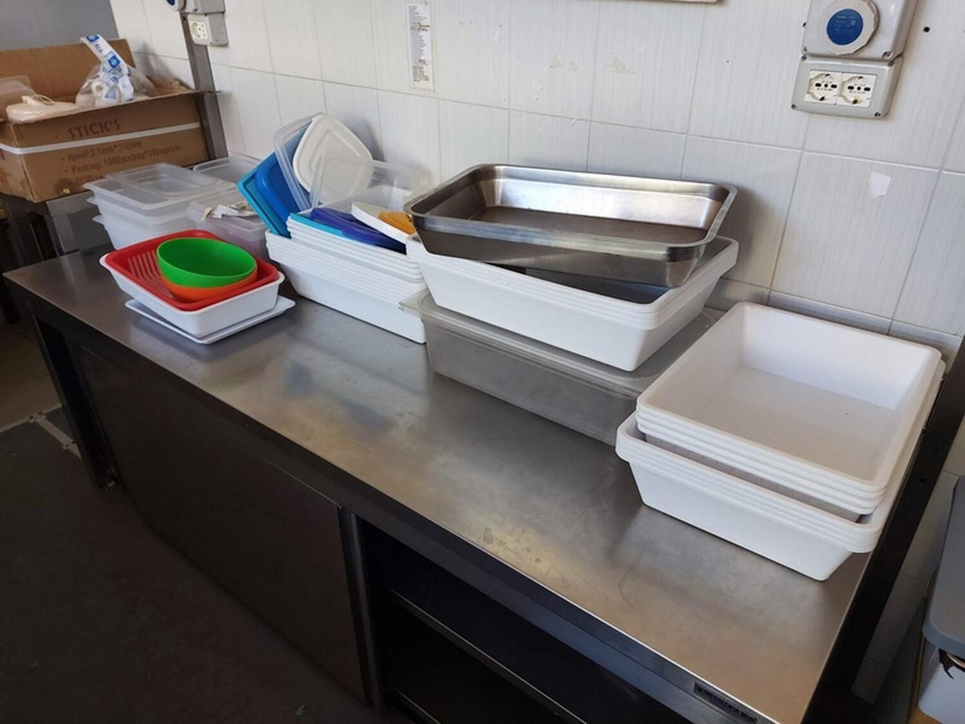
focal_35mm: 24
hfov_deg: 71.6
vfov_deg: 56.8
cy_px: 362
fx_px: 669
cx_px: 482
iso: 200
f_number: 1.8
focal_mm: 5.23
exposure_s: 1/33
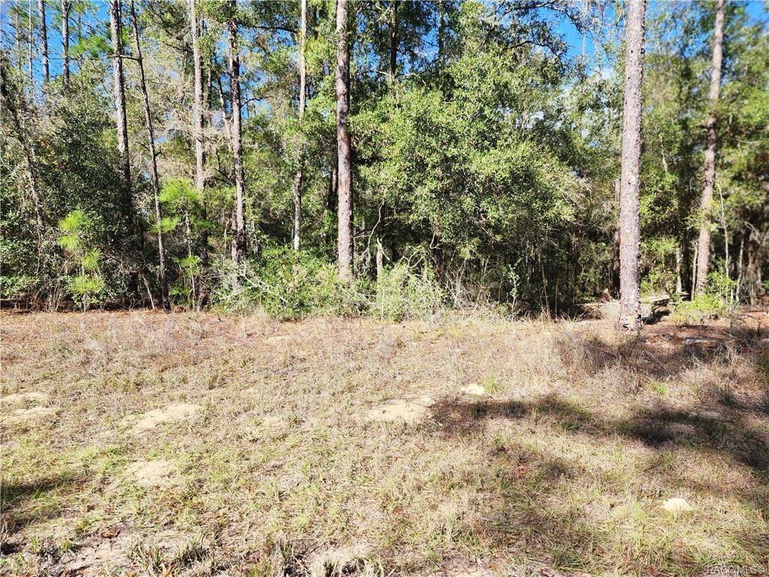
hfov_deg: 73.9
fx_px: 511
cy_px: 288
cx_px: 384
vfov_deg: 58.9
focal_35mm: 23
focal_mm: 6.4
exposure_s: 1/479
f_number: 1.8
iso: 12
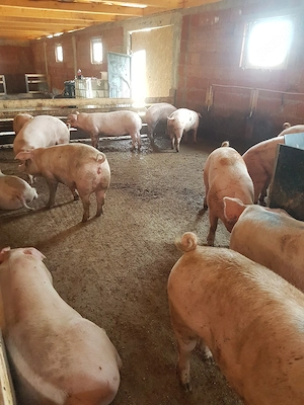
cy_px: 202
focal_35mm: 26
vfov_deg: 67.3
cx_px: 152
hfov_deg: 53.1
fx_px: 304
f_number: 1.7
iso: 250
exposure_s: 1/25
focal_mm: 4.2
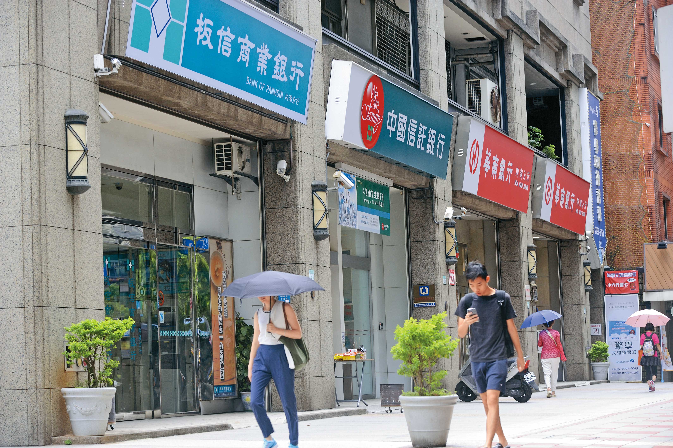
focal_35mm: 90
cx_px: 336
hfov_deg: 22.6
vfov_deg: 15.2
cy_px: 224
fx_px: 1681
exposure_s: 1/160
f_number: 5.6
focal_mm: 90
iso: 500
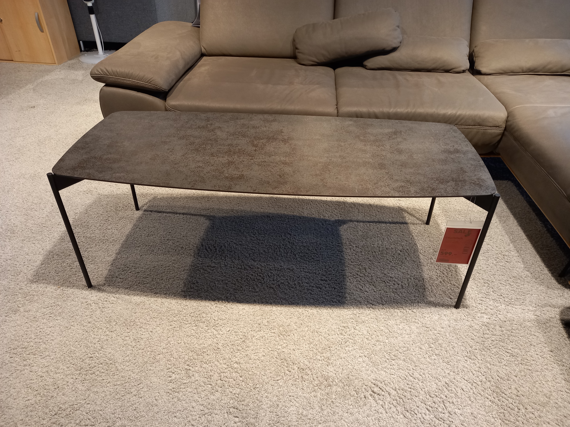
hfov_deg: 69.4
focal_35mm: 25
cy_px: 214
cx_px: 285
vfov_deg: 54.9
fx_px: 412
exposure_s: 1/40
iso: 200
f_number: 2
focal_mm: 4.6
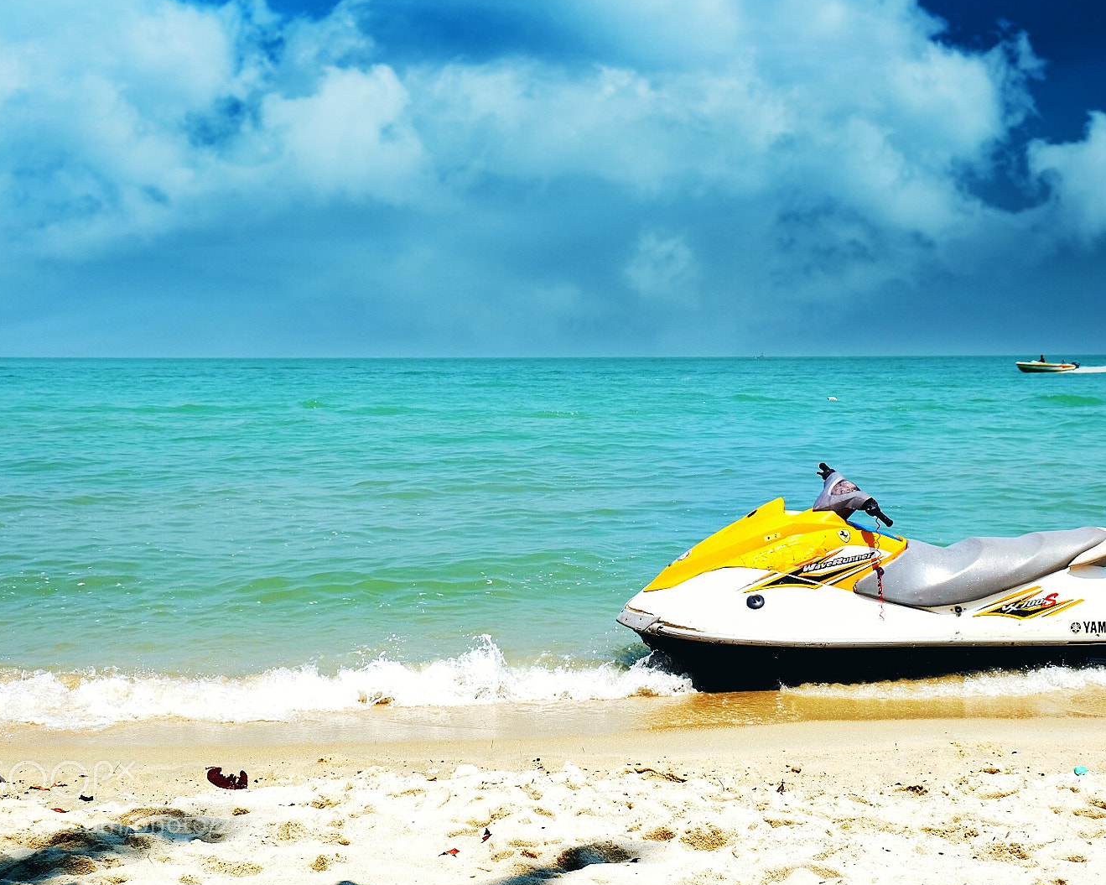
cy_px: 442
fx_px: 1342
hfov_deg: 44.8
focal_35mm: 41
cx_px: 598
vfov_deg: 36.5
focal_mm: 24.3
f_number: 5
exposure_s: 1/500
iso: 100
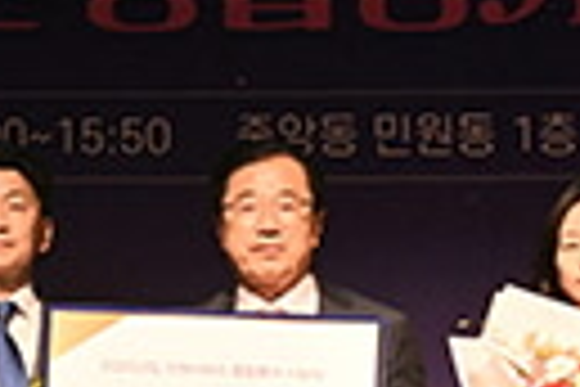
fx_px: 3141
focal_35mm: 195
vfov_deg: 7.0
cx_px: 22
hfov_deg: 10.5
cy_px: 320
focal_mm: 42
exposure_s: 1/125
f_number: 8
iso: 800
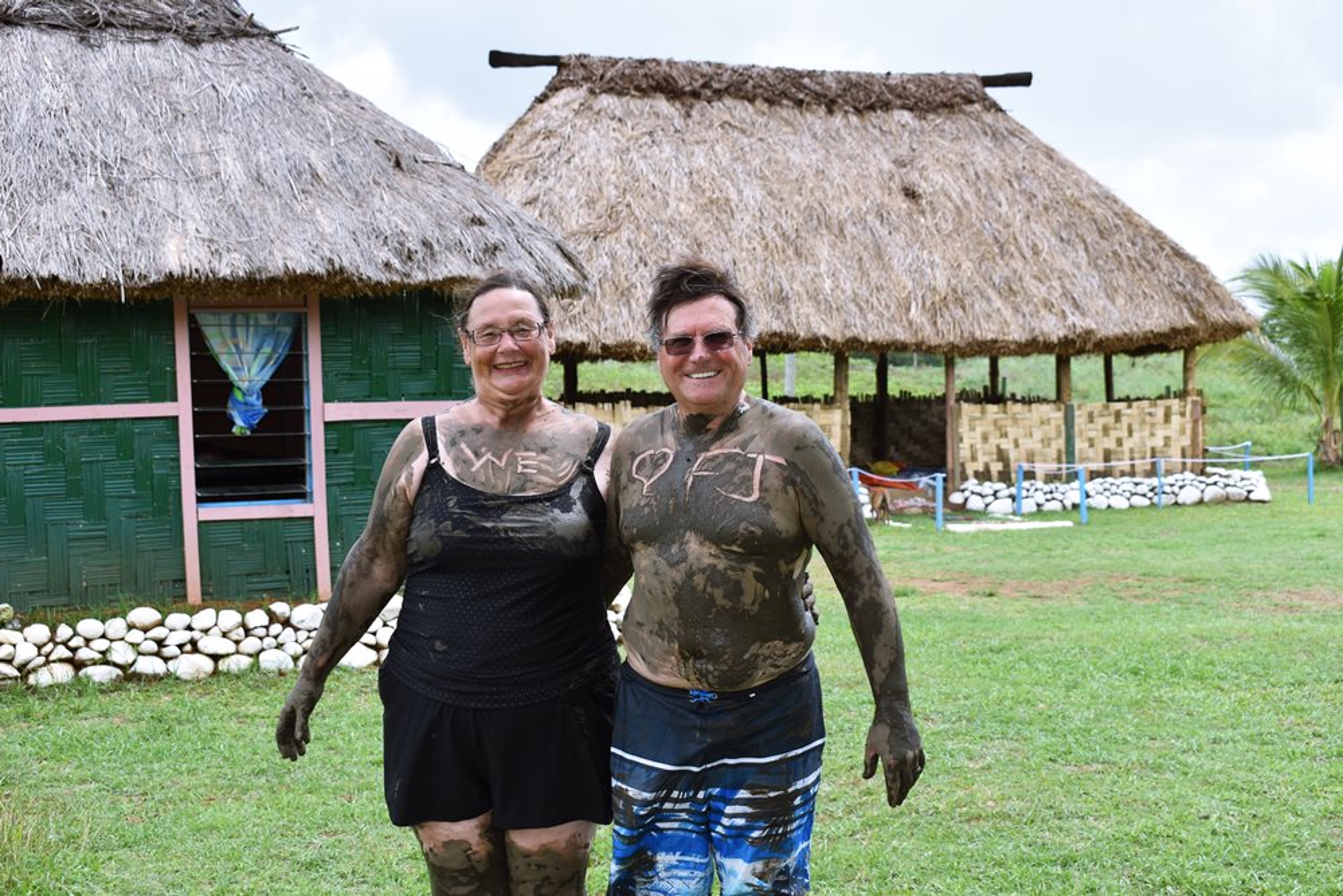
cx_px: 672
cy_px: 448
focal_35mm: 51
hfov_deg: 38.9
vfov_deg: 26.5
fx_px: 1903
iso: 100
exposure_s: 1/200
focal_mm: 34
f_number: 7.1
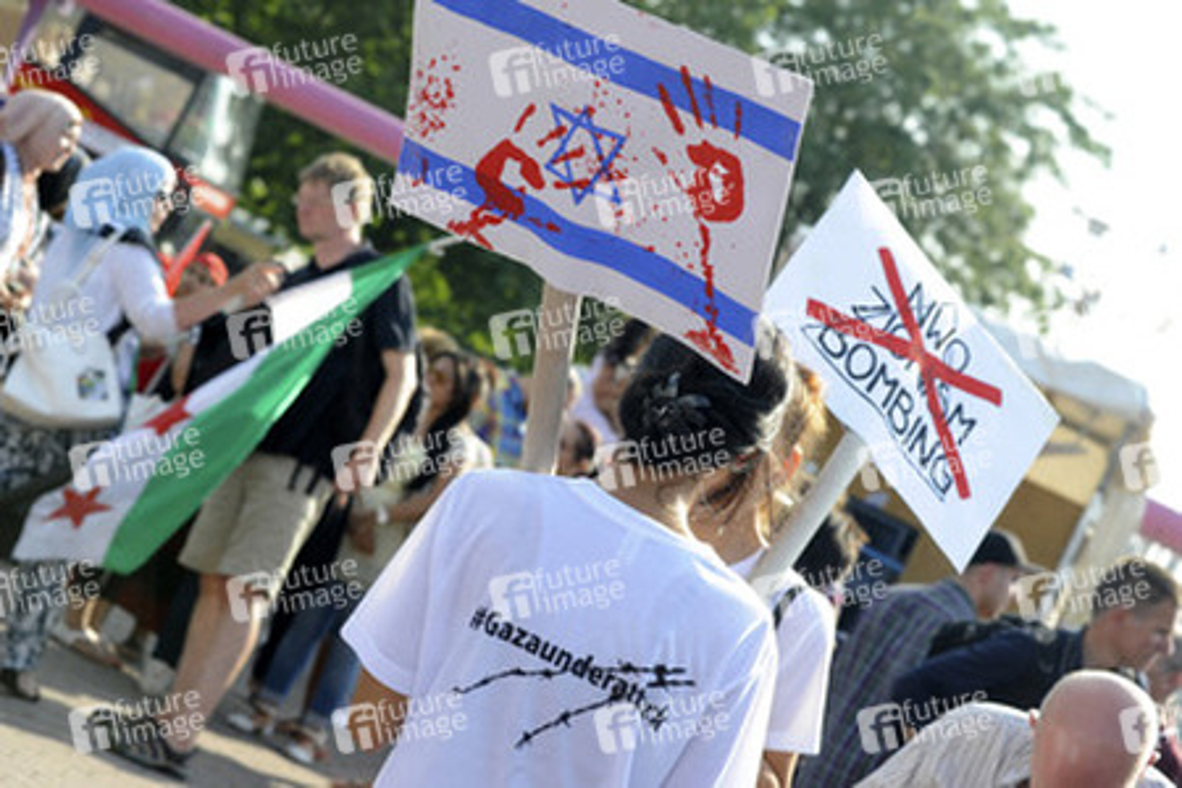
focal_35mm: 80
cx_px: 591
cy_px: 394
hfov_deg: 25.4
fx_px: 2626
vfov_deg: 17.1
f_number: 8
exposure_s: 1/250
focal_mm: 80
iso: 250
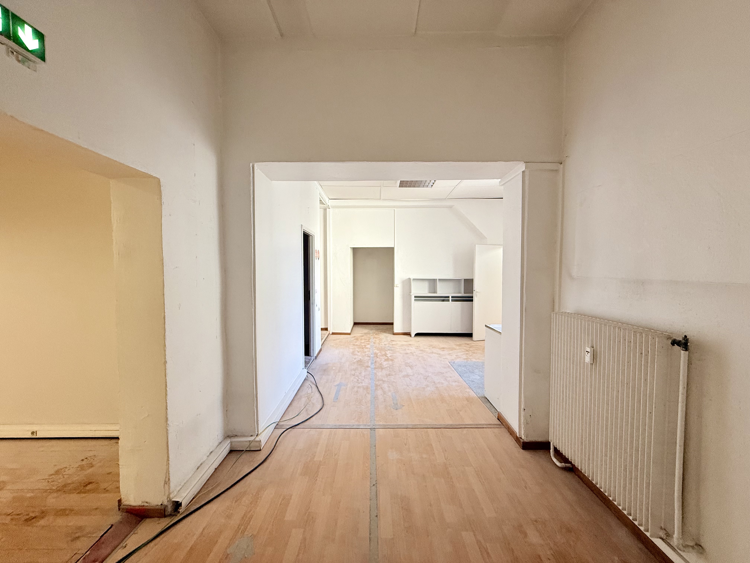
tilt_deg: -2.5
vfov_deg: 85.7
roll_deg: +0.1
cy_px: 282
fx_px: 303
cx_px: 375
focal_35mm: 14
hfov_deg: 102.1
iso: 200
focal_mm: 2.22
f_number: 2.2
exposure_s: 1/100
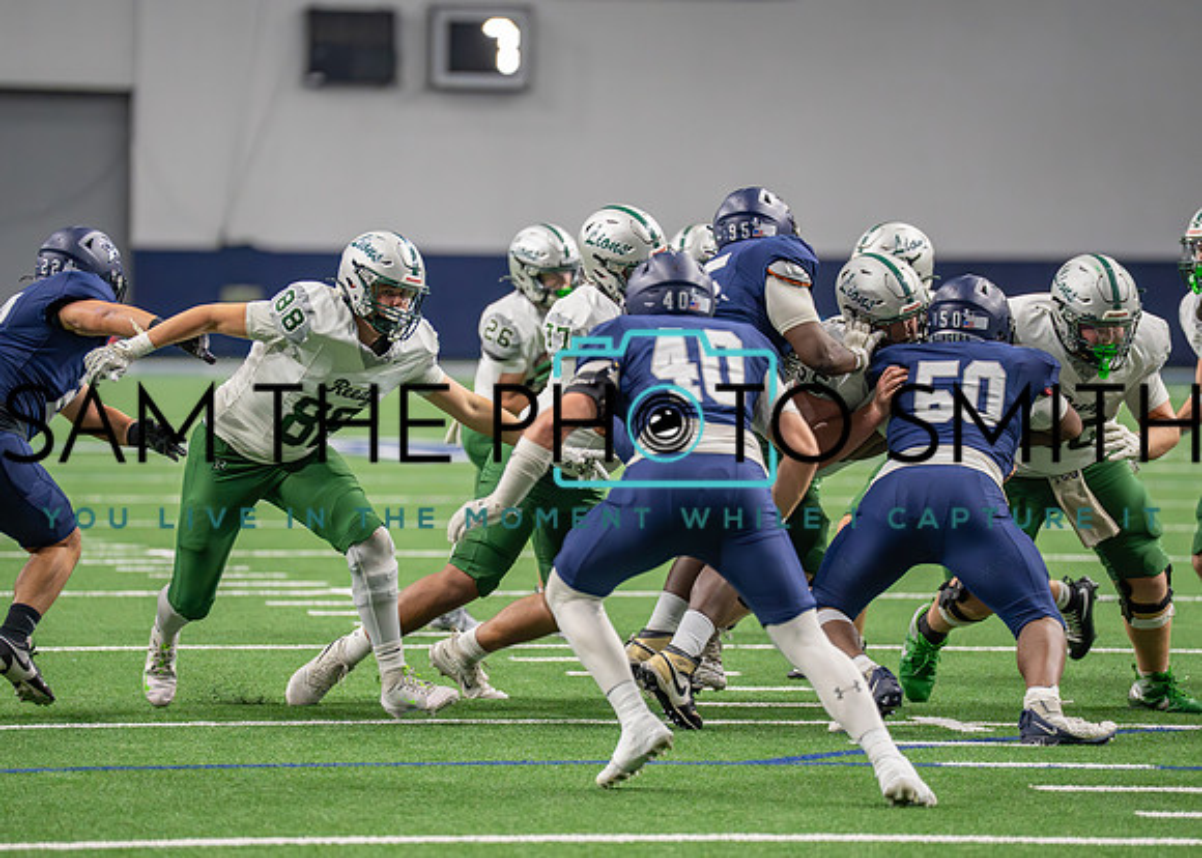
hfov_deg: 9.1
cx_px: 556
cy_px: 431
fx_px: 7571
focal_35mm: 222
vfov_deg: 6.5
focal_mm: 200
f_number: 2.8
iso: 4000
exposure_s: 1/1600
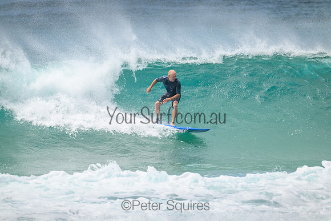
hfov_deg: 2.6
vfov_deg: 1.7
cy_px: 110
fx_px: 7357
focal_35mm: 800
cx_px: 166
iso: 1250
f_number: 11
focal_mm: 800
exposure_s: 1/3200
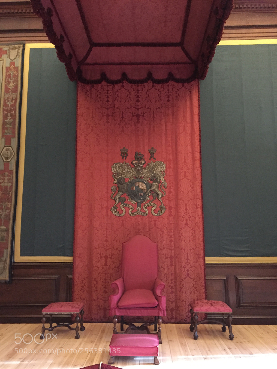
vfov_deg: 61.7
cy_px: 184
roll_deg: +0.4
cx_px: 138
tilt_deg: +9.5
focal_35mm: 29
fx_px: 309
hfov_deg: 48.2
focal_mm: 4.15
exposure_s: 1/17
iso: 500
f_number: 2.2
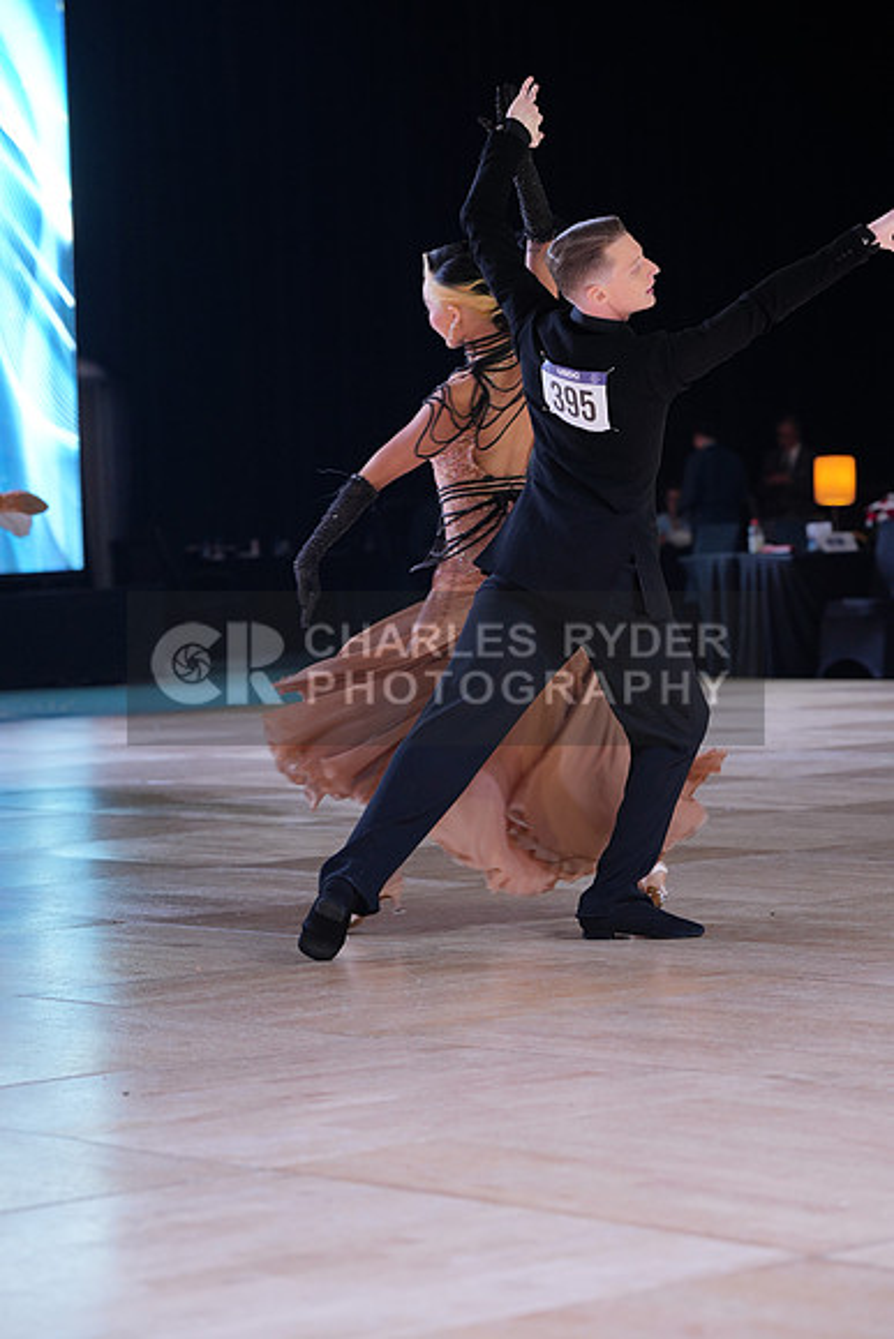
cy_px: 670
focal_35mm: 110
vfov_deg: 18.6
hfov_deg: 12.5
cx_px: 447
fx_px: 4095
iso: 800
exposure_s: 1/400
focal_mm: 110
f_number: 4
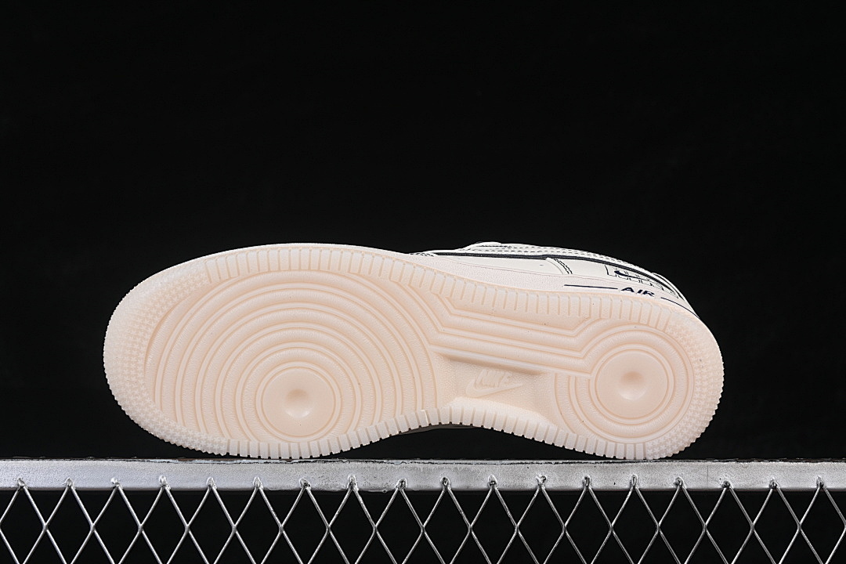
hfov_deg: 27.0
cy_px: 282
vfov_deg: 18.2
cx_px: 423
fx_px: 1762
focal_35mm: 75
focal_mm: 50
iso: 160
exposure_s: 1/80
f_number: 8
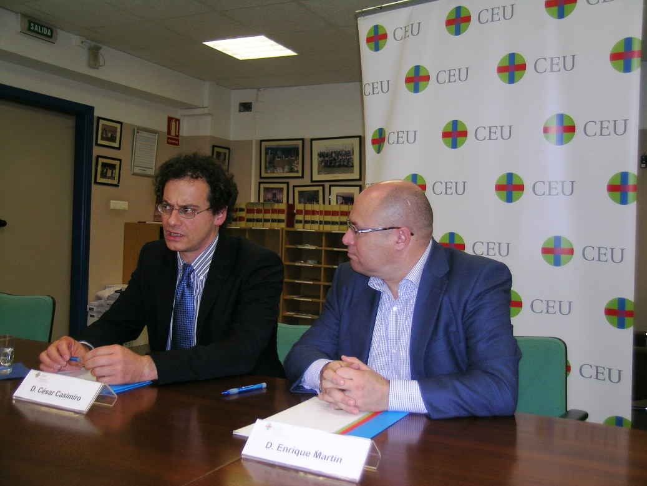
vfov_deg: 36.8
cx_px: 324
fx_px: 729
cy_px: 243
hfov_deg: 47.9
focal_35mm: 39
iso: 50
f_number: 3.1
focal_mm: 8
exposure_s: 1/60.1
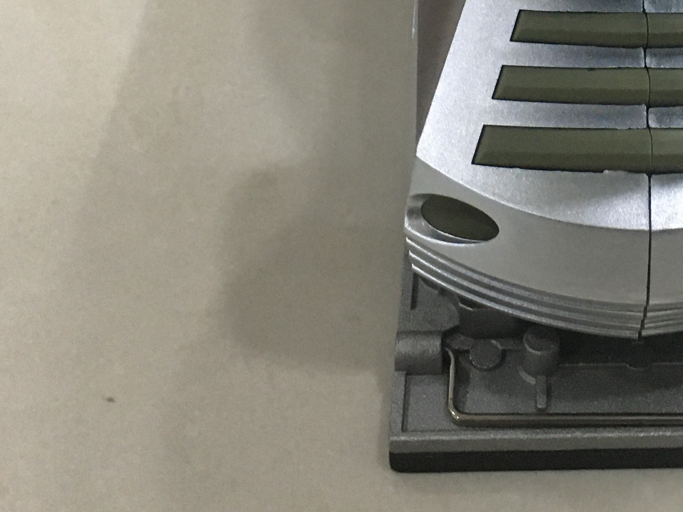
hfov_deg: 25.4
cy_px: -60
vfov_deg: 19.0
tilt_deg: -38.7
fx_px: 1460
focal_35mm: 74
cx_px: 627
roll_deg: -3.6
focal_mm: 4.15
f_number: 2.2
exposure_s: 1/33
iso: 200
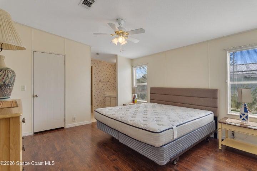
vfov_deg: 69.7
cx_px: 128
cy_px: 86
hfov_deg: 92.4
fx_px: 123
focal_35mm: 17
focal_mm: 11.5
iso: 320
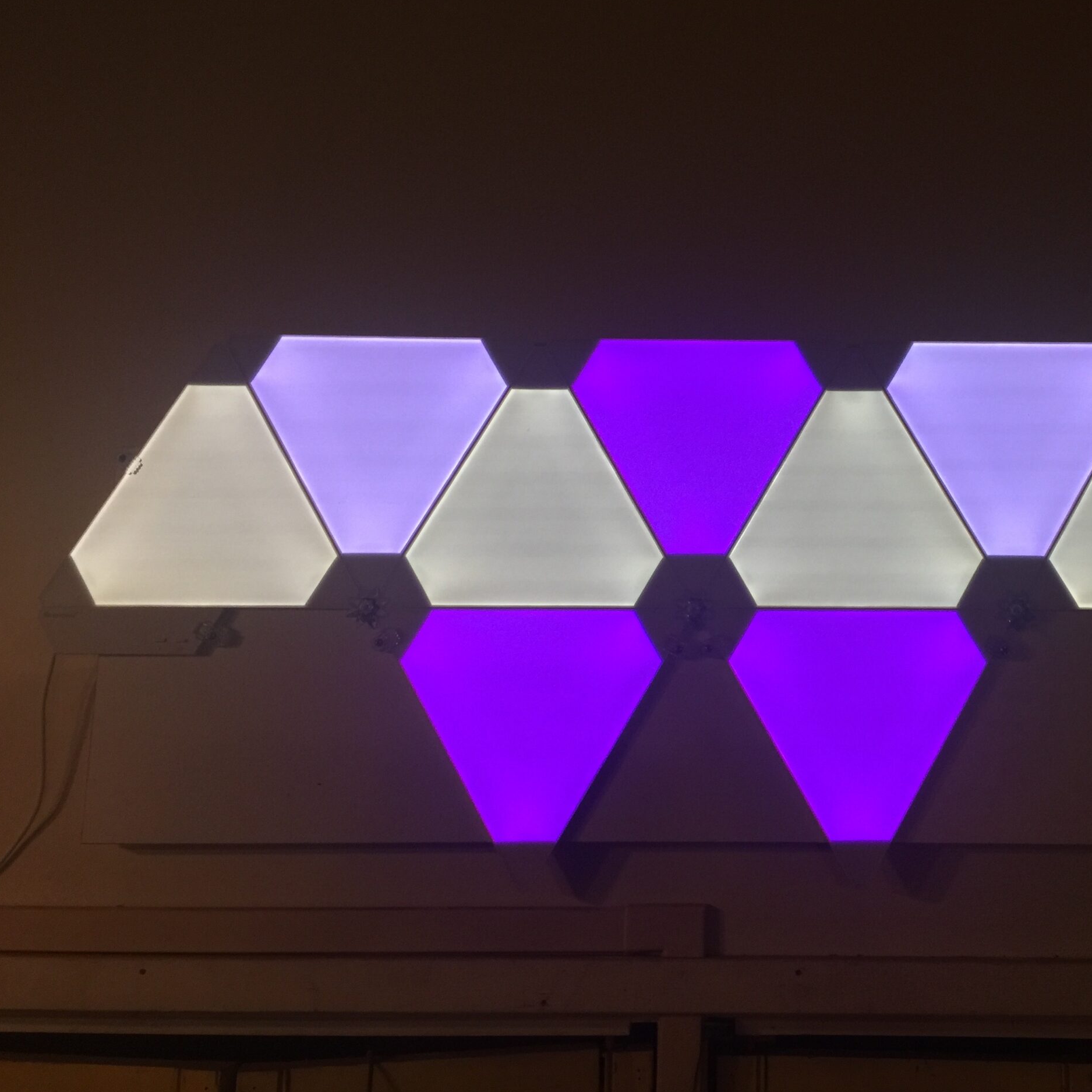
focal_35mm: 35
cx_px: 742
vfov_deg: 47.2
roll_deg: -1.2
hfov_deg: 46.4
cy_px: 535
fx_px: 1249
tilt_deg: +10.0
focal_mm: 4.15
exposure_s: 1/15
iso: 40
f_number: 2.2
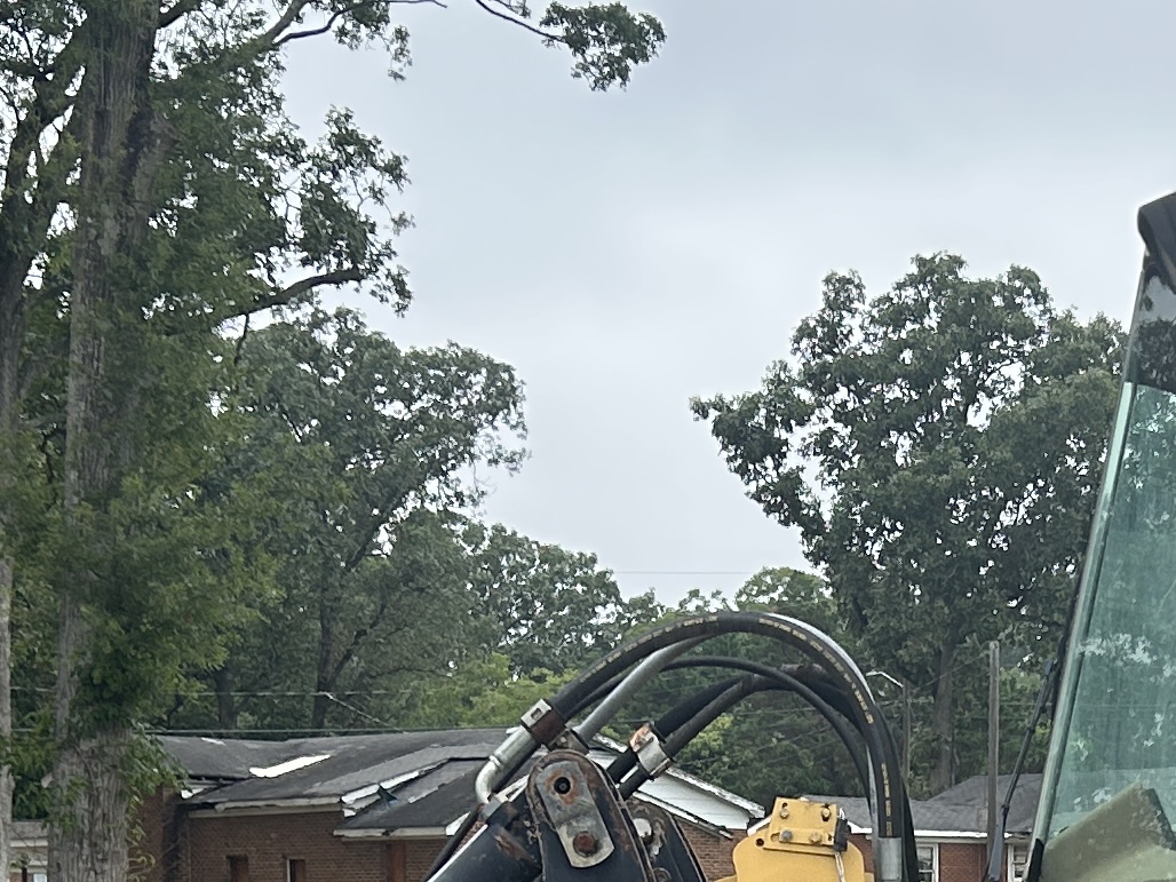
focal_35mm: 102
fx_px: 3465
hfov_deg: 19.0
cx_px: 1034
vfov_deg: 13.9
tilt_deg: -3.3
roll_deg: -0.7
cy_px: 1199
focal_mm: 5.7
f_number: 1.5
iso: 50
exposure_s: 1/1295
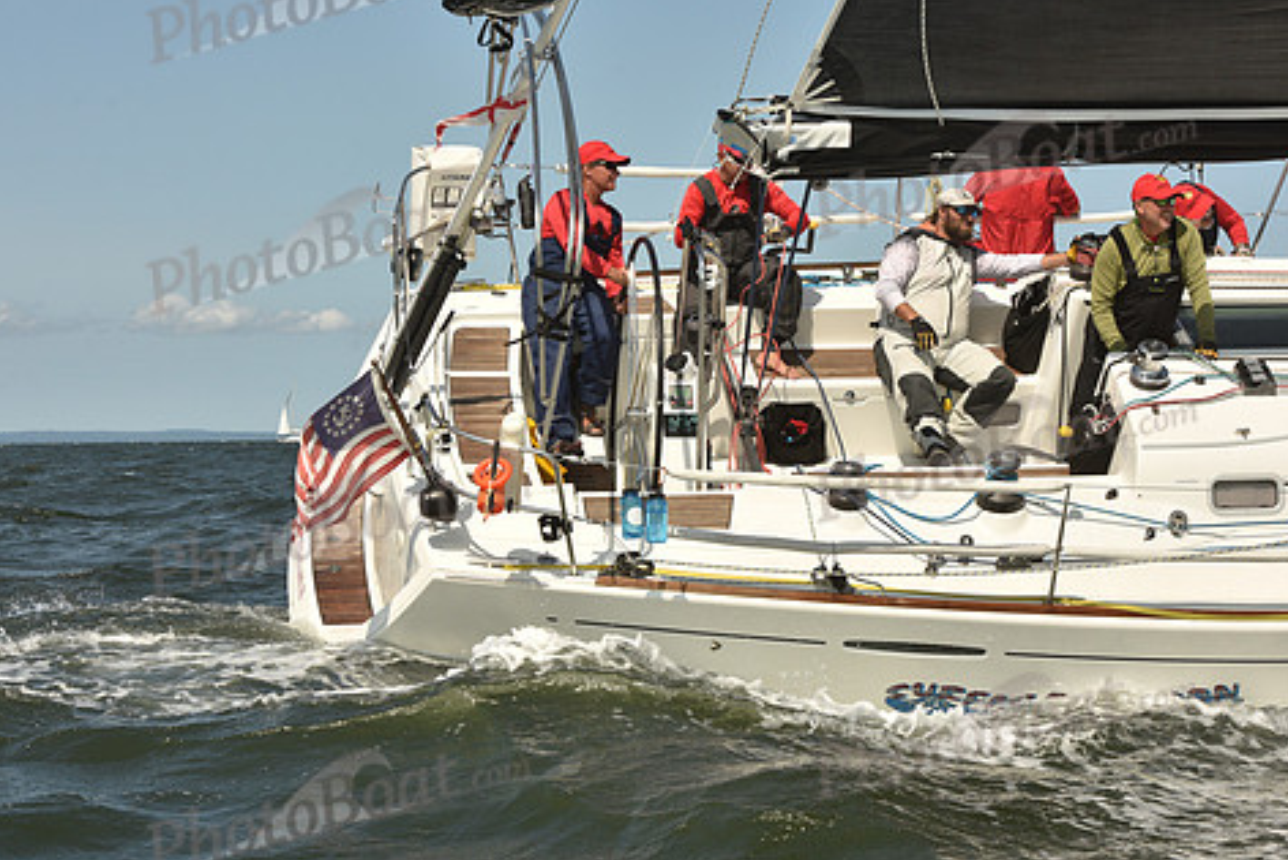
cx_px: 674
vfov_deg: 15.9
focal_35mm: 86
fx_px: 3078
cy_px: 348
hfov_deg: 23.6
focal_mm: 70
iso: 250
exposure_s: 1/800
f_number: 9
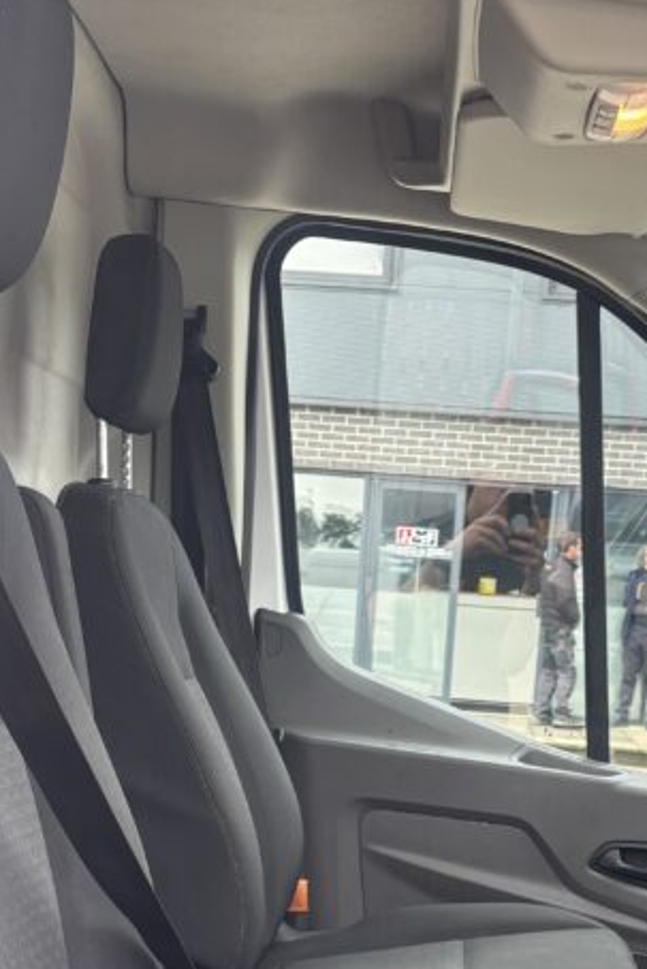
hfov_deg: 22.2
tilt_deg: -8.1
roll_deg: -4.1
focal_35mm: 61
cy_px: 856
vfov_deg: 31.5
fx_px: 1643
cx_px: 406
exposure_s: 1/121
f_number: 1.6
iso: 64
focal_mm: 5.96
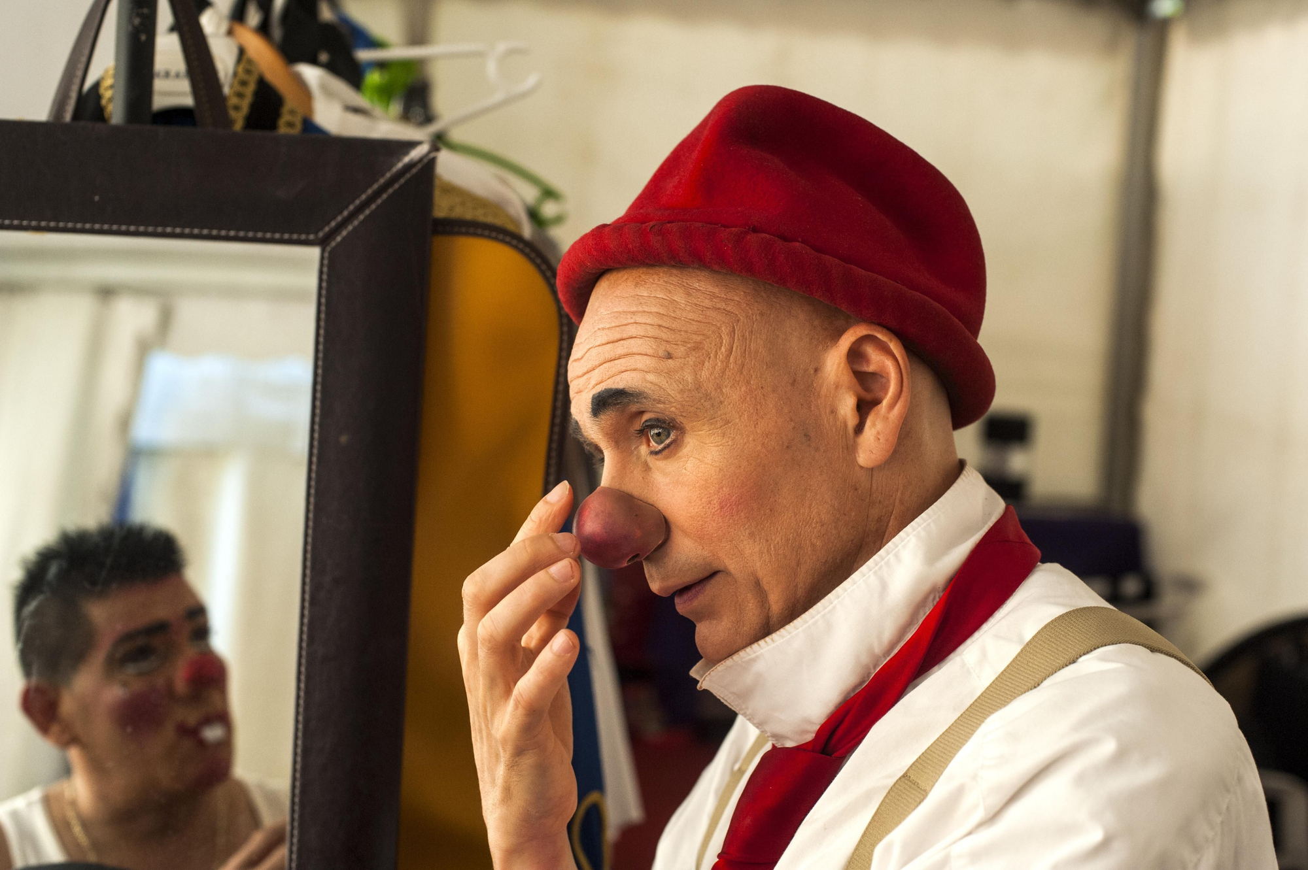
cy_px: 435
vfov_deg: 27.0
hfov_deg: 39.6
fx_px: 1816
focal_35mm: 50
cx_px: 654
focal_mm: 50
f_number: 4.5
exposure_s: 1/250
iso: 1600
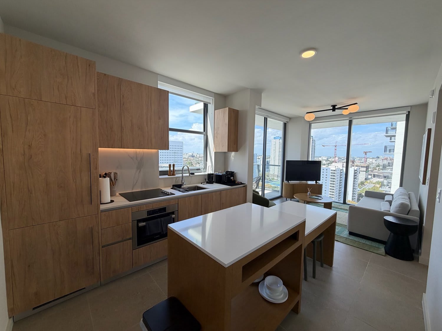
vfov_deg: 85.7
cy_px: 166
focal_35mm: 14
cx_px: 221
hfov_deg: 102.1
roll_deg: -0.5
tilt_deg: -4.3
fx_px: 179
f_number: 2.2
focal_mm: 2.2
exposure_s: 1/200
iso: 50
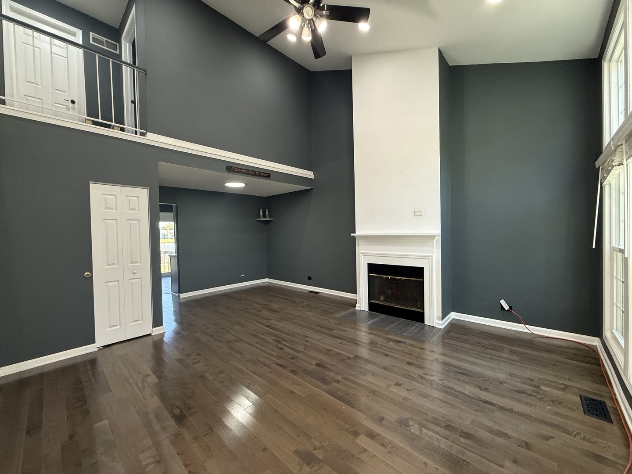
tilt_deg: -0.9
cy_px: 237
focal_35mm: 14
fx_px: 256
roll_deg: +1.0
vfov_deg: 85.7
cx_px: 316
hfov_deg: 102.1
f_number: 2.2
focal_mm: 2.22
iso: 320
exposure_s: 1/120
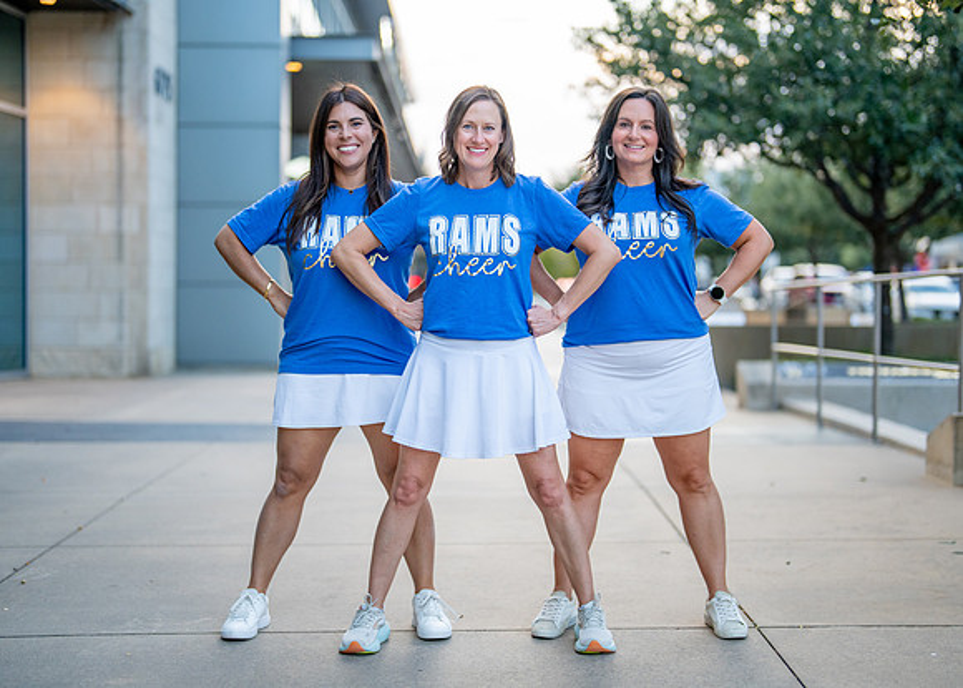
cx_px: 491
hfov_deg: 33.9
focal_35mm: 58
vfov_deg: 24.6
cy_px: 339
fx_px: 1578
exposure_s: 1/500
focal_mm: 50
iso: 640
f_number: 1.2
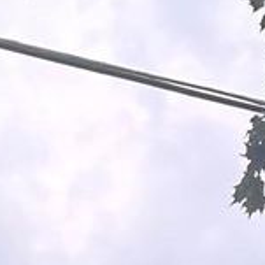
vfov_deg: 6.6
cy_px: 1161
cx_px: -384
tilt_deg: -1.4
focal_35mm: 192
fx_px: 1663
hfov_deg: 8.3
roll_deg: -2.1
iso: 80
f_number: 1.78
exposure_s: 1/709
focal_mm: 6.86
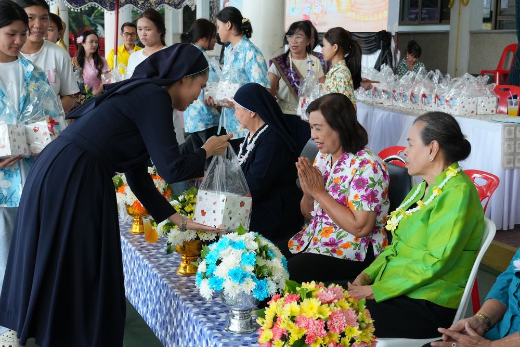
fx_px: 823
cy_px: 174
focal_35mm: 57
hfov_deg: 35.0
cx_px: 260
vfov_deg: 23.8
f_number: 5.6
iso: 1000
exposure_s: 1/160
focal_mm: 38
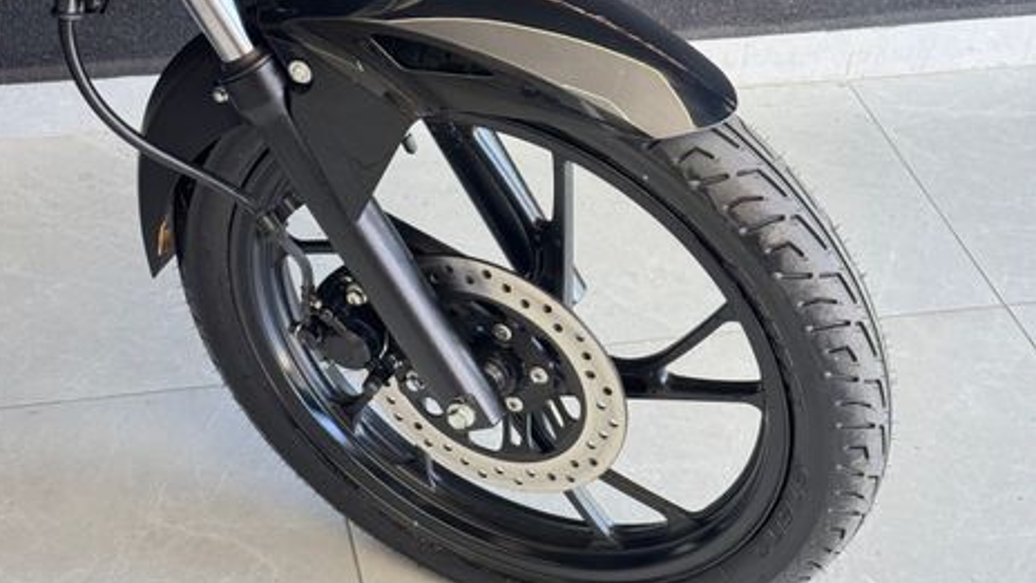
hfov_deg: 39.2
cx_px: 514
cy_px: 306
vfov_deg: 22.6
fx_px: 1456
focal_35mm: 53
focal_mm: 6.76
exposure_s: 1/60
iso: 64
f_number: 1.78
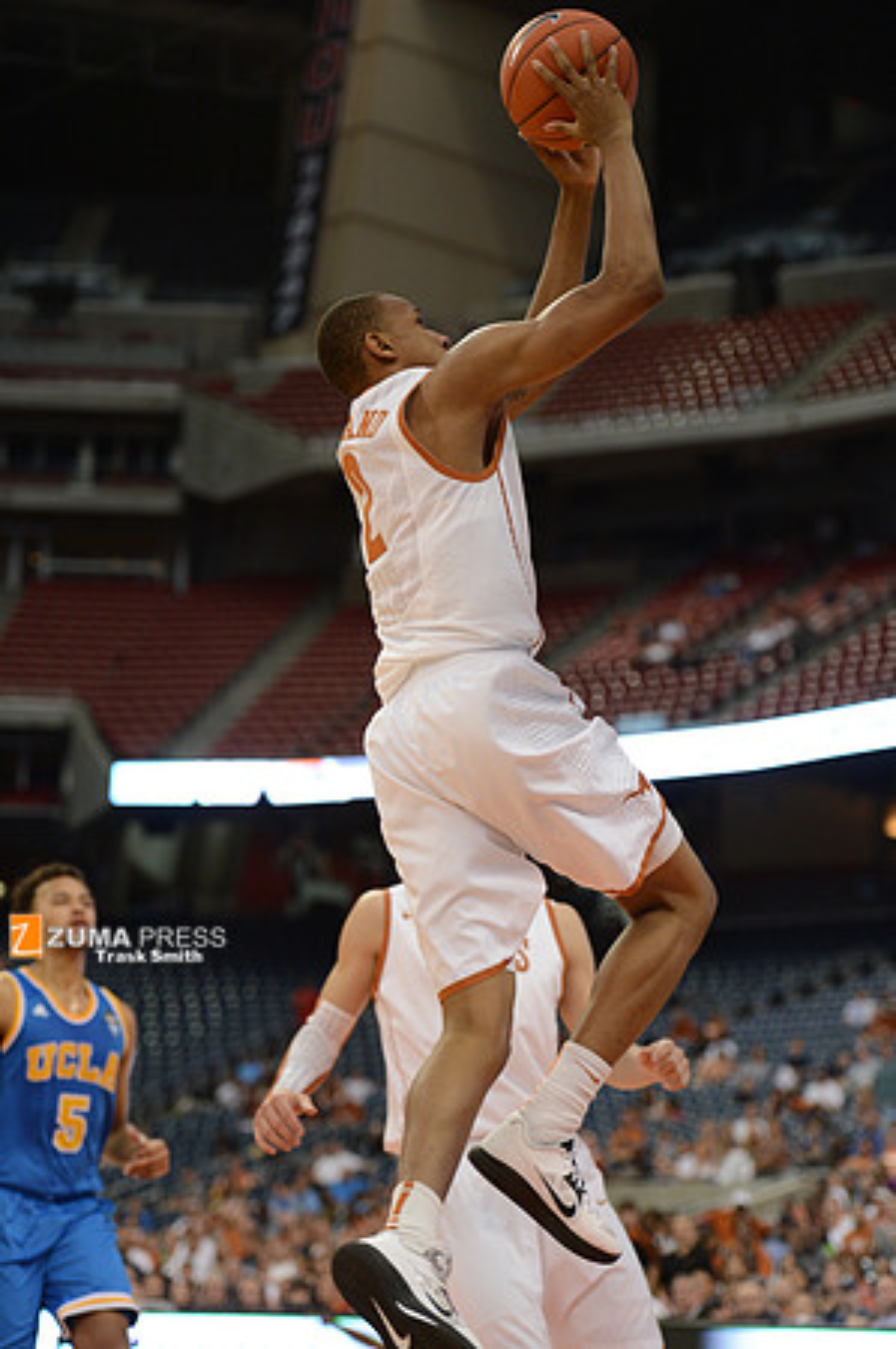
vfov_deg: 23.7
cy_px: 674
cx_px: 448
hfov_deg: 15.9
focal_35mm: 86
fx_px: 3218
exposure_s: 1/1250
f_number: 2.8
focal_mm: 86
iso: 2000
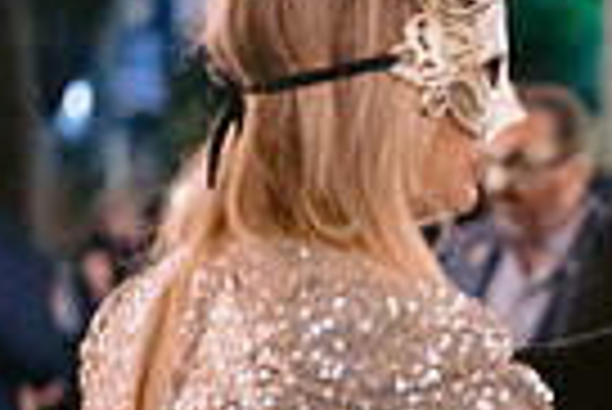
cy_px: 493
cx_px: 743
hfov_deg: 8.7
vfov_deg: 5.9
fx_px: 3965
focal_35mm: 233
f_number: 1.8
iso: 4000
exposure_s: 1/80
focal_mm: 50
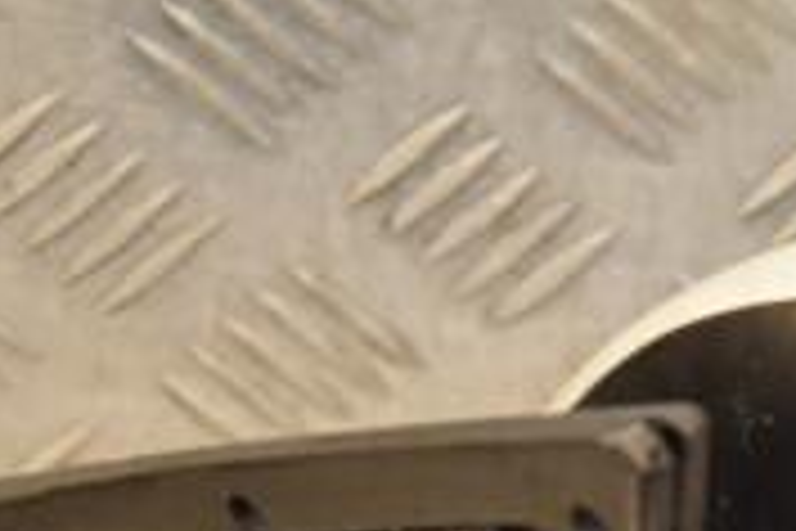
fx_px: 5837
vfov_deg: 5.2
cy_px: 742
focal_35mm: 264
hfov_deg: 7.7
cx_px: 1115
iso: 800
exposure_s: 1/125
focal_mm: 52
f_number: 5
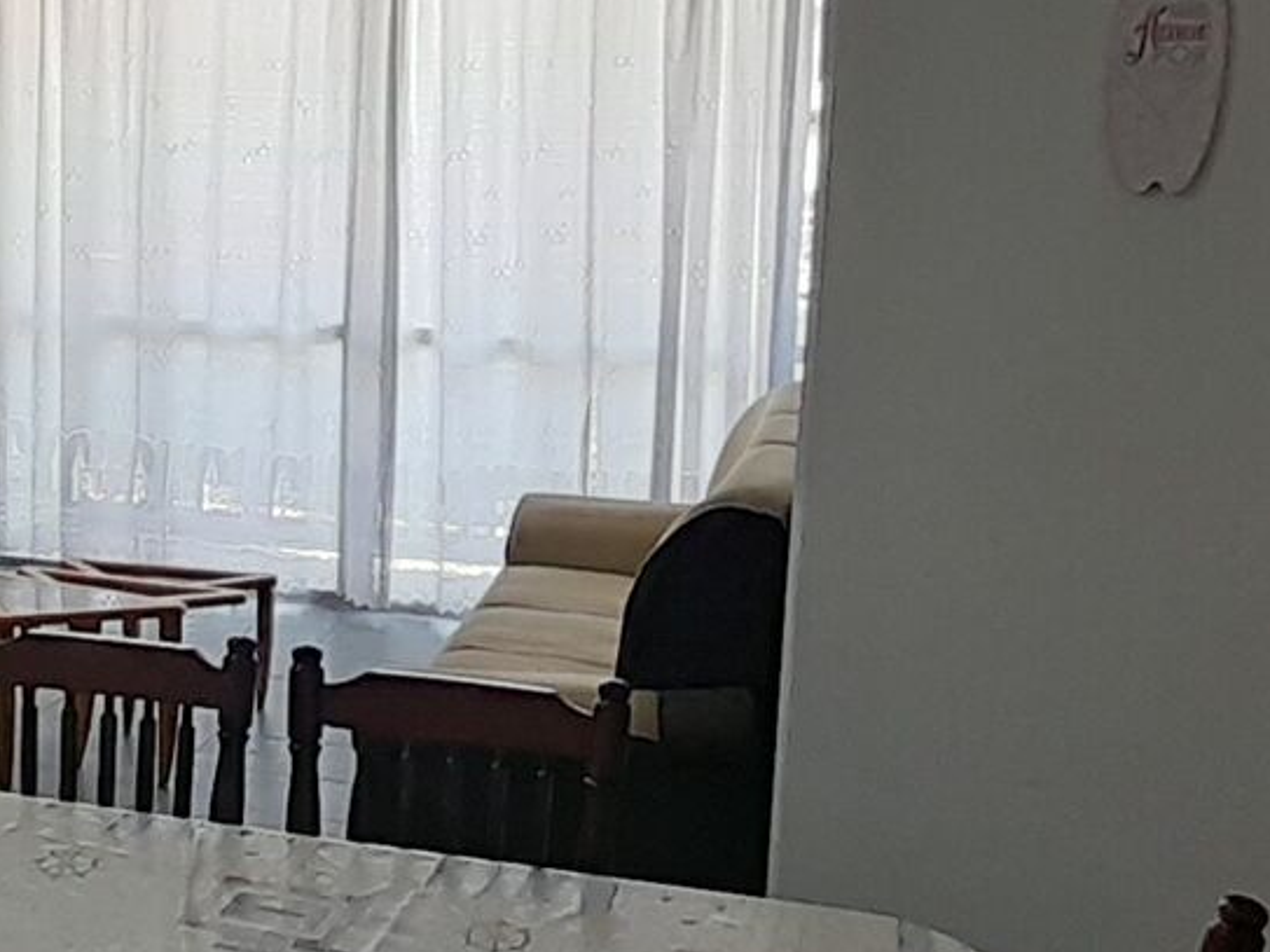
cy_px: 484
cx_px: 222
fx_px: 1687
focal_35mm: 46
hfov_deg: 39.3
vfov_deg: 31.5
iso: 100
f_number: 2.2
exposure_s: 1/40
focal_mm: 1.13
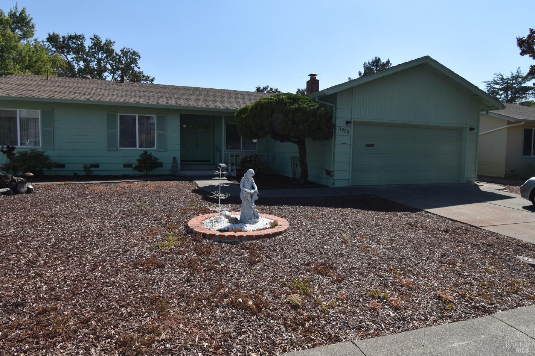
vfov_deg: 64.5
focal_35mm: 19
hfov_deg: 86.8
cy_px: 170
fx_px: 282
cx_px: 254
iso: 100
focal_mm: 12
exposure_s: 1/200
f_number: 10
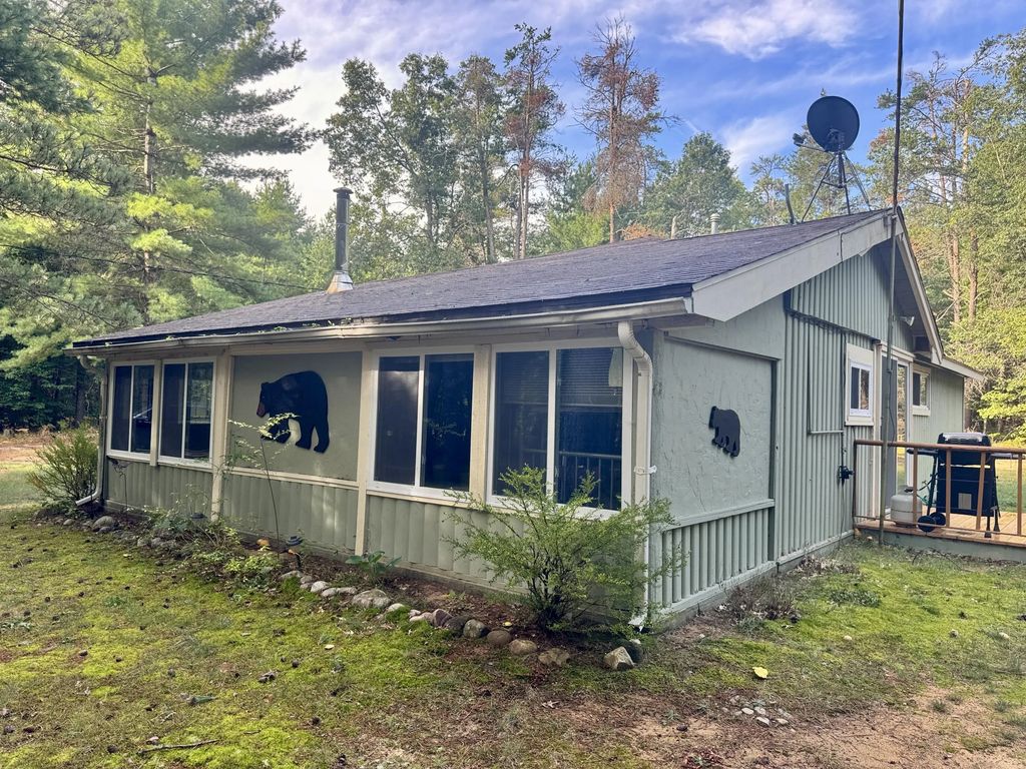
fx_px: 711
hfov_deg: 71.6
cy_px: 384
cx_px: 513
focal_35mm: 24
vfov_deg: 56.8
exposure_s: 1/282
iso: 80
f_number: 1.78
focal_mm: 6.76
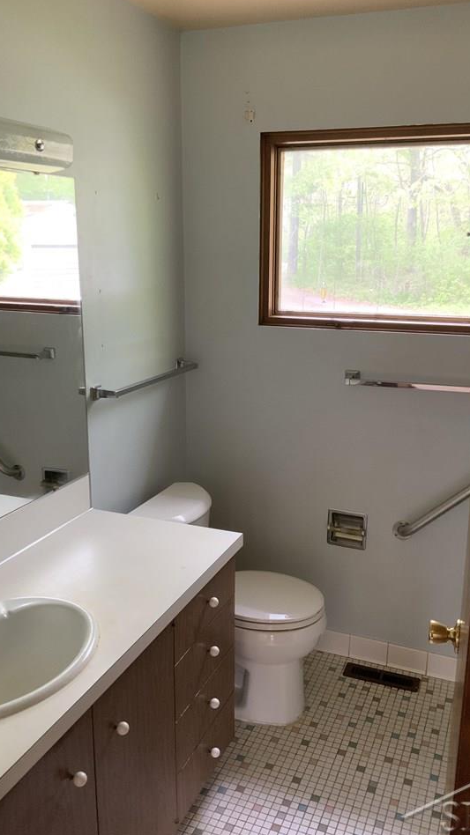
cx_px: 250
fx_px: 709
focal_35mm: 32
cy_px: 415
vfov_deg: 61.0
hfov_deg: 36.7
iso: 80
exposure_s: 1/60
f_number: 1.8
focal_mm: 3
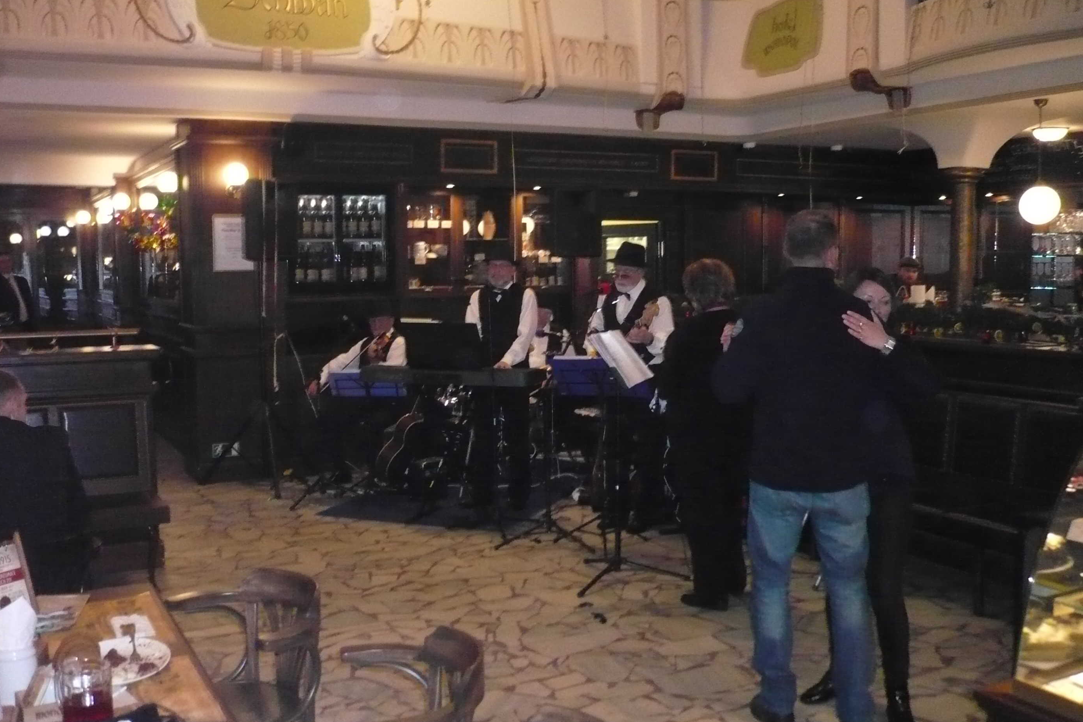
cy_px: 352
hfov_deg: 51.9
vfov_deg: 35.9
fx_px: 1113
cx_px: 534
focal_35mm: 37
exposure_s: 1/30
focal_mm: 5.8
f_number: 2.8
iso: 640
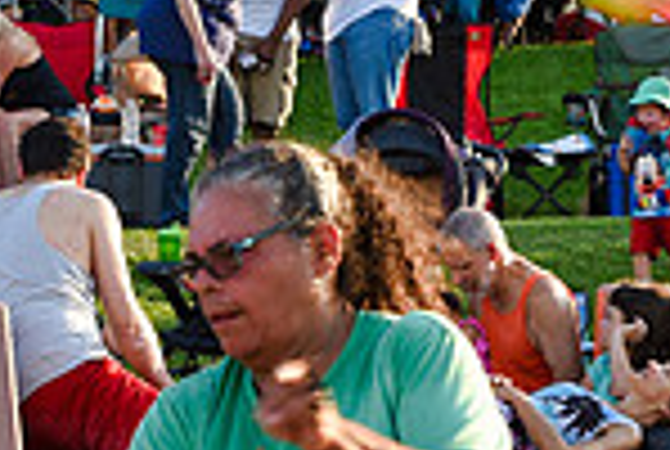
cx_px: 355
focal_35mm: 241
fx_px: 4494
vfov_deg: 5.7
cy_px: 646
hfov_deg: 8.5
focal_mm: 62
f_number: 6.3
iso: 200
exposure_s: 1/160
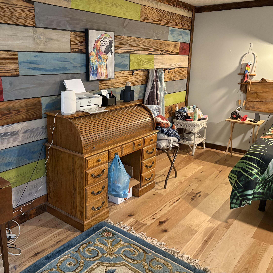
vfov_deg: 52.5
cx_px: 109
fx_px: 277
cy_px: 135
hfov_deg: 52.2
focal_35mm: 31
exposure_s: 1/40
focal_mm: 5.96
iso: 500
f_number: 1.6
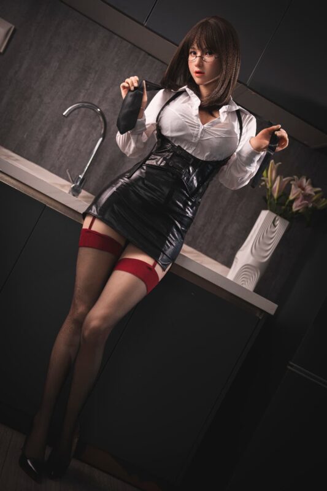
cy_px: 246
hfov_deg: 27.0
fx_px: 681
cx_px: 164
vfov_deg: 39.6
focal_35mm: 50
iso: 125
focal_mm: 50
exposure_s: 1/125
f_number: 1.8
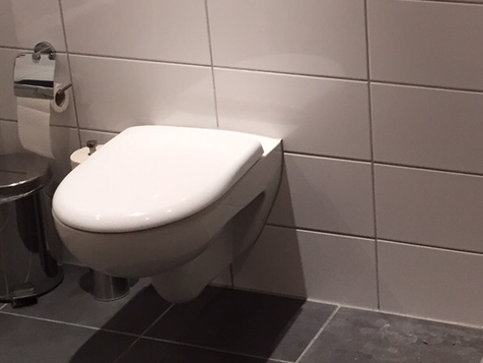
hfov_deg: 24.4
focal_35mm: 78
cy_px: 99
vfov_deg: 18.8
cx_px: 423
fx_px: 1088
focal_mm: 4.15
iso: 80
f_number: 2.2
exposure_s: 1/30
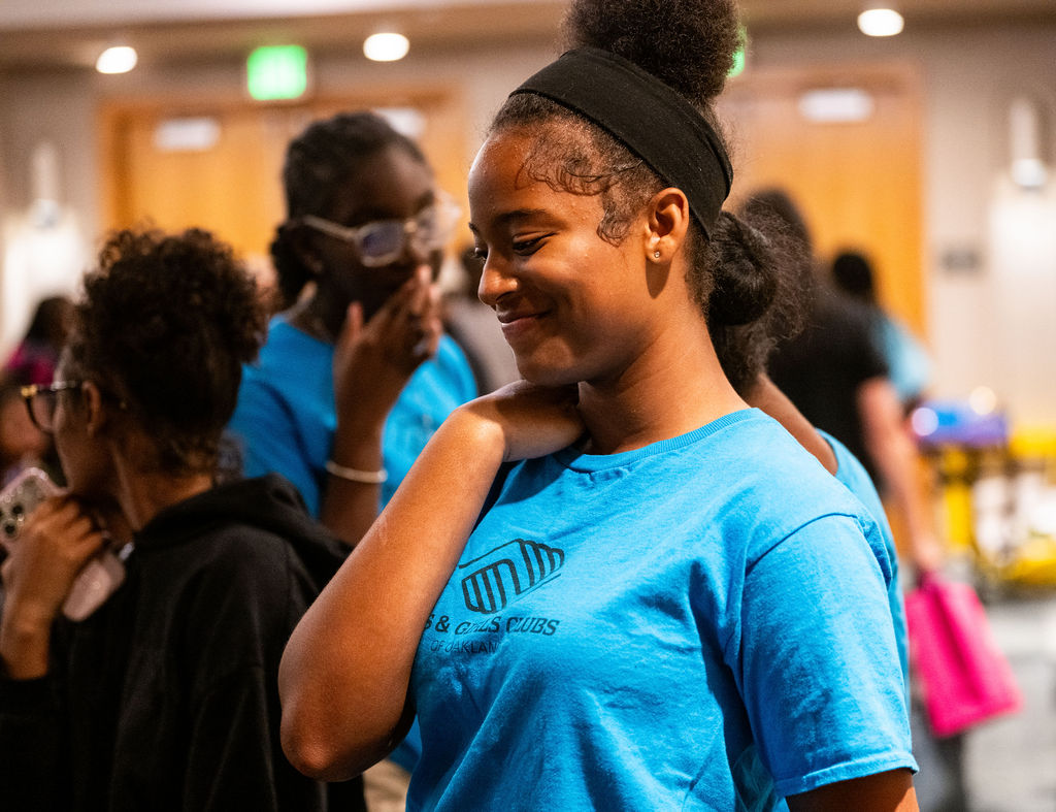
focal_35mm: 79
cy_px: 416
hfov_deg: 24.5
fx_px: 2427
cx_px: 624
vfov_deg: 19.0
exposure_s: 1/125
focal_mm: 70
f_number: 2.8
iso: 2000
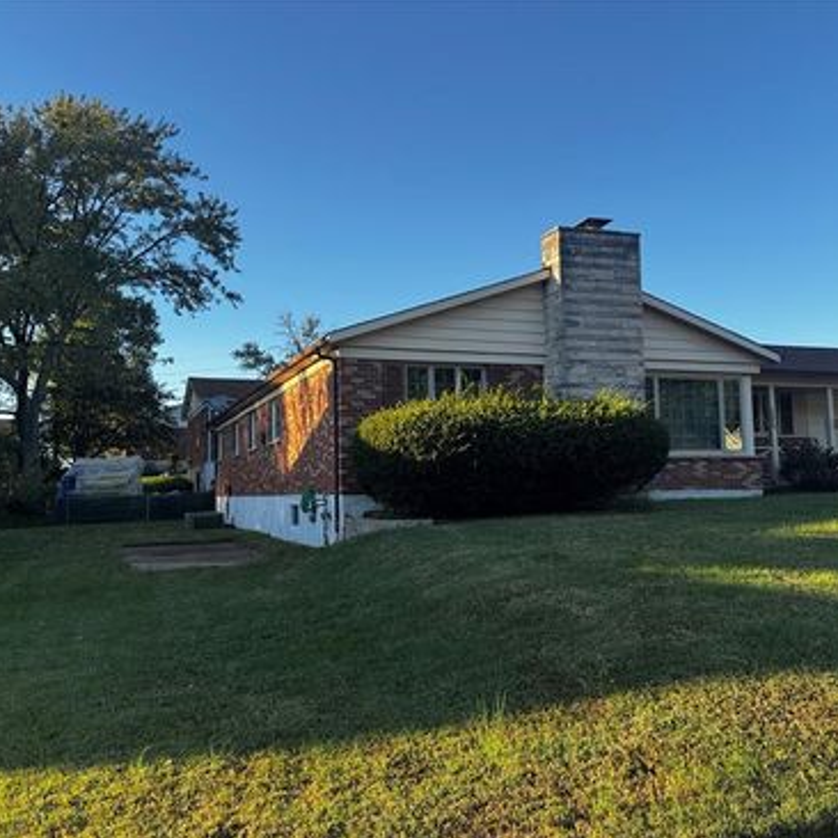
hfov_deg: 55.5
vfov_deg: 55.6
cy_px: 427
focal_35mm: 29
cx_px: 380
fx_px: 794
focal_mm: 6.76
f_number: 1.78
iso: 80
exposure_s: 1/1094
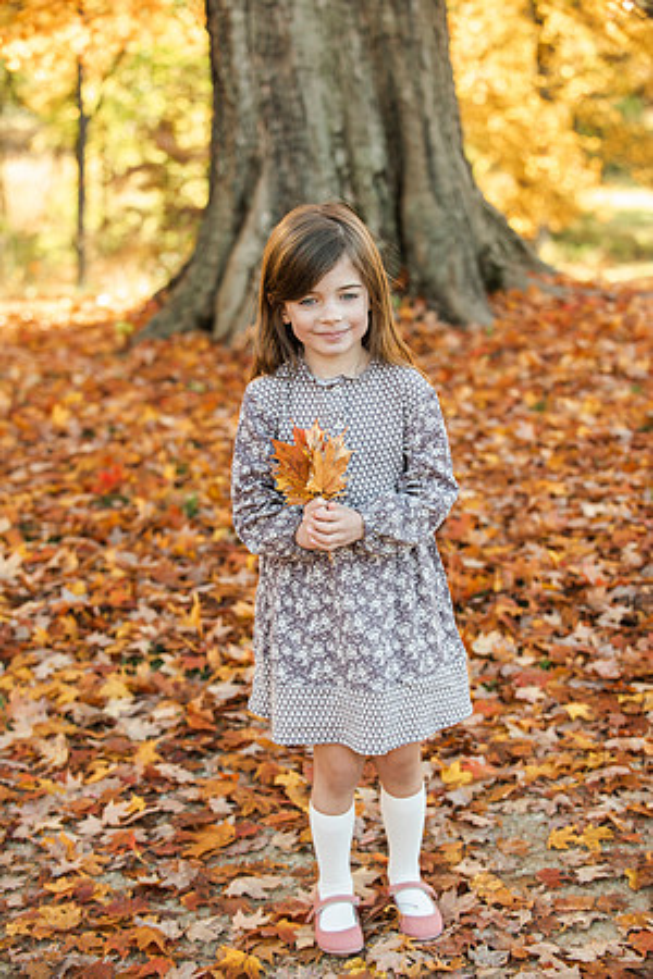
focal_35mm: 70
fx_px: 1904
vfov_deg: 28.8
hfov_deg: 19.5
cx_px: 326
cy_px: 490
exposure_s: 1/250
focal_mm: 70
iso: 500
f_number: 4
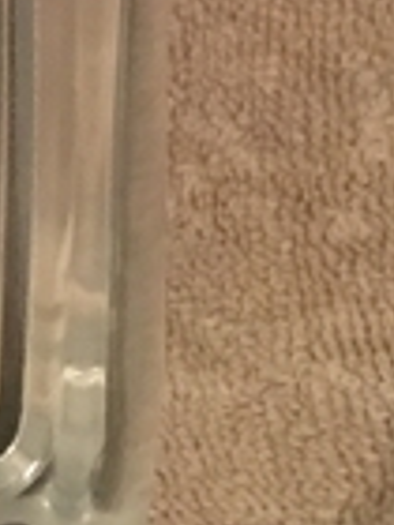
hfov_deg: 8.7
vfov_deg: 10.6
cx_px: -244
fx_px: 2519
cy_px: -645
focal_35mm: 166
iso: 250
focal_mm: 4.15
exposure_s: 1/33
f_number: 2.2
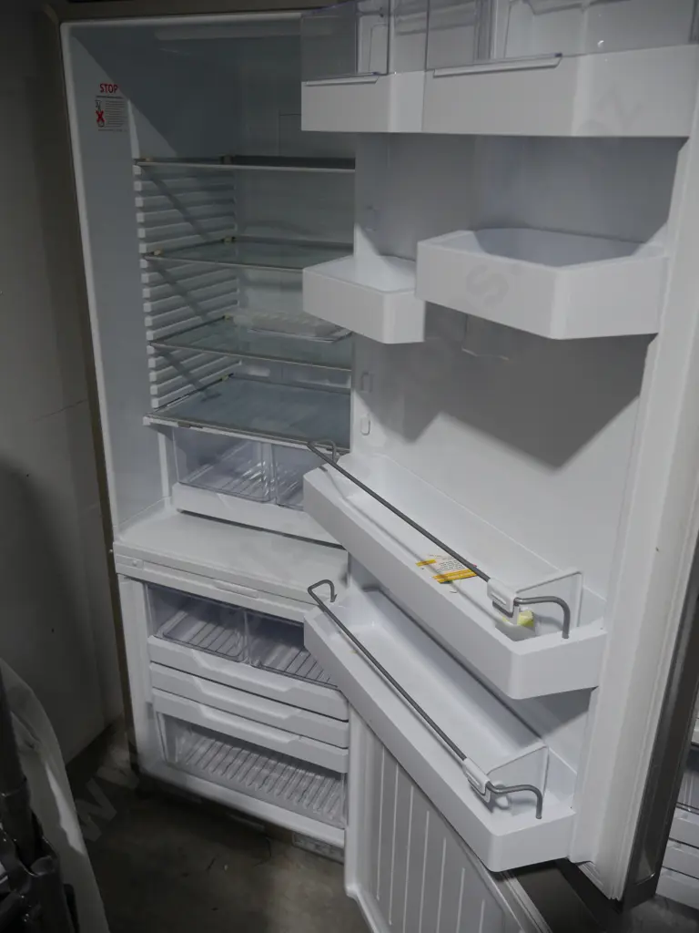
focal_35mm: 28
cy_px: 466
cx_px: 350
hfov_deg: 49.7
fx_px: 754
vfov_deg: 63.4
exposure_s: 1/100
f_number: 3.5
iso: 200
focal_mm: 14
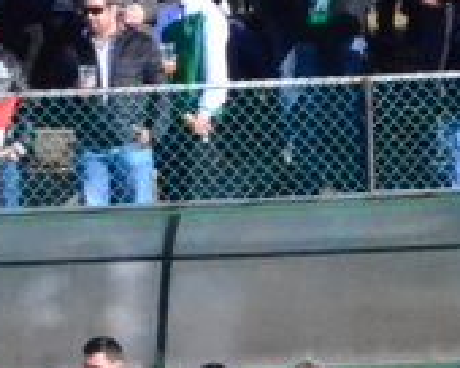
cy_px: 47
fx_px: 16831
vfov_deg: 1.3
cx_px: 674
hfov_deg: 1.6
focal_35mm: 1236
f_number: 16
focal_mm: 125
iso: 6400
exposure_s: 1/3200
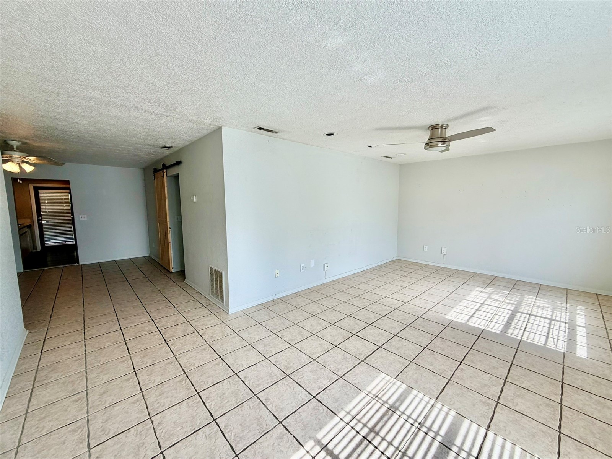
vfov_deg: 85.7
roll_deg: +0.4
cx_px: 306
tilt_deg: -6.4
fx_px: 248
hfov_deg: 102.1
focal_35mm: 14
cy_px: 230
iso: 40
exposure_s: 1/182
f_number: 2.2
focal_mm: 2.22
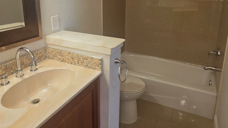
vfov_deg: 42.4
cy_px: 26
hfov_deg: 71.8
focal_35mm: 26
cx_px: 123
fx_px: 157
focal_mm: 2.2
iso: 160
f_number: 1.9
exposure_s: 1/120
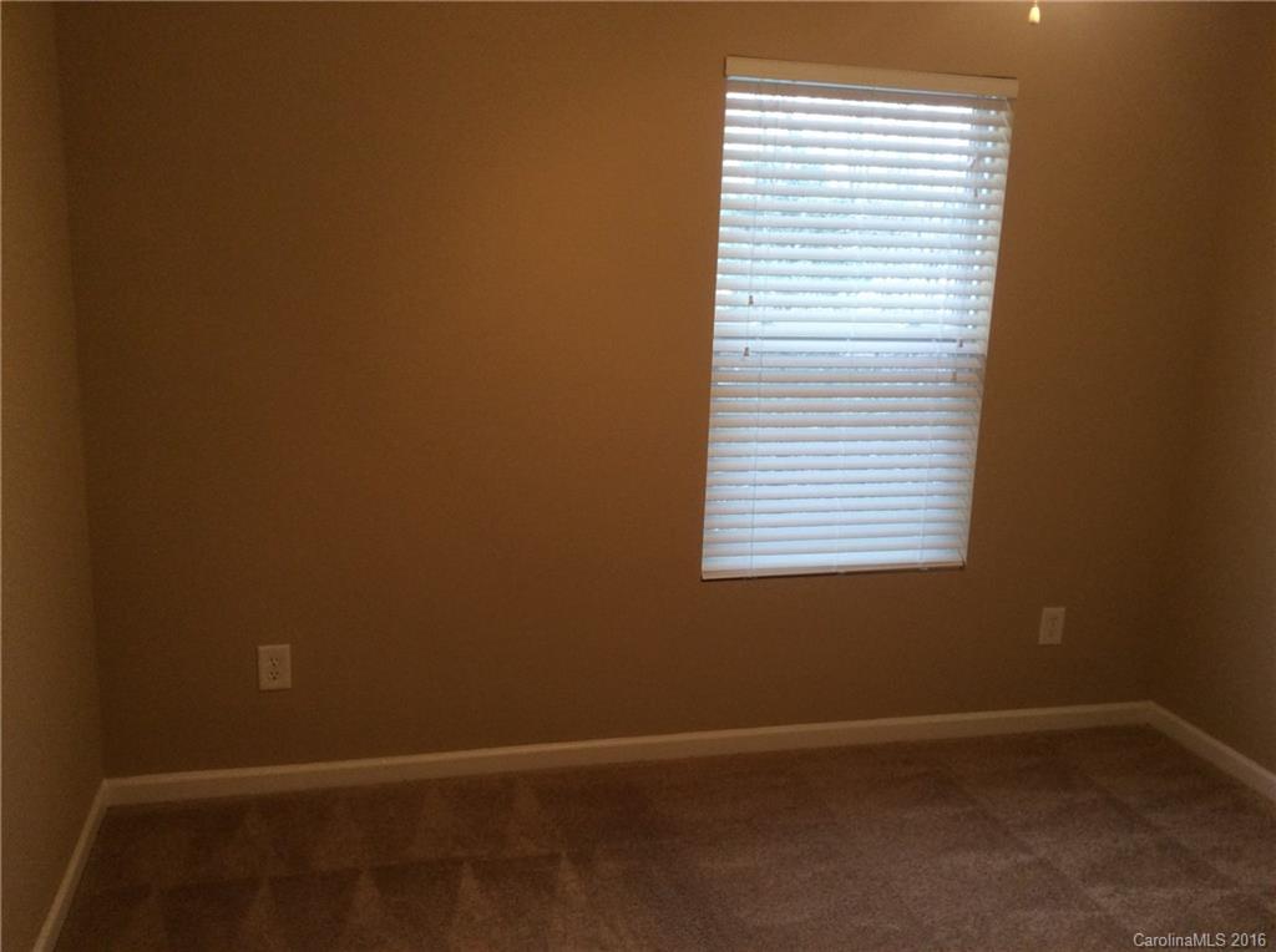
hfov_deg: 56.9
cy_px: 476
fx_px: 1177
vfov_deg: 44.0
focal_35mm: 32
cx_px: 638
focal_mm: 3.3
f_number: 2.4
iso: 80
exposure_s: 1/24
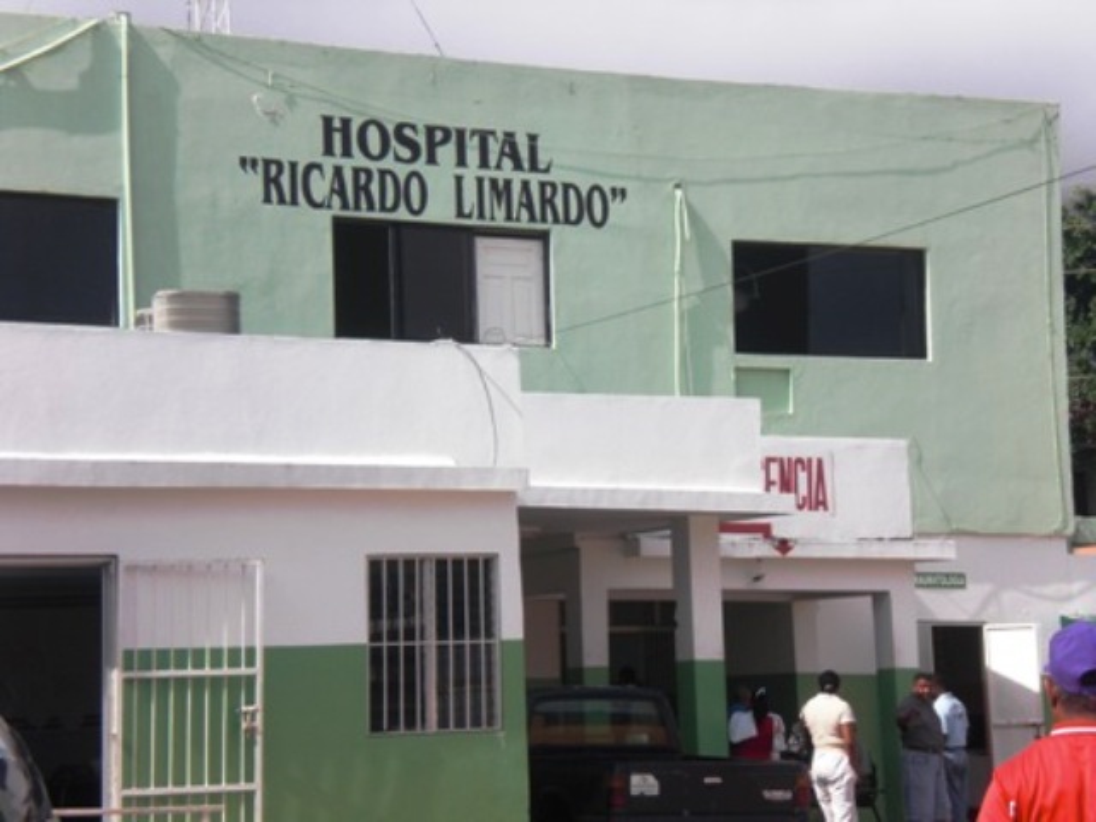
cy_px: 411
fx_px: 3166
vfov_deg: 14.8
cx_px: 548
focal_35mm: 100
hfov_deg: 19.6
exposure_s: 1/500
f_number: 5.4
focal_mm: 16.51
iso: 64
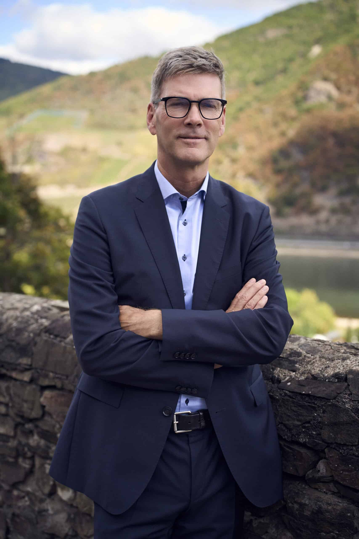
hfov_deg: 27.0
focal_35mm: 50
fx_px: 748
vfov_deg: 39.6
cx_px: 180
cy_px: 270
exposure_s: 1/1000
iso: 250
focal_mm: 50
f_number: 2.8
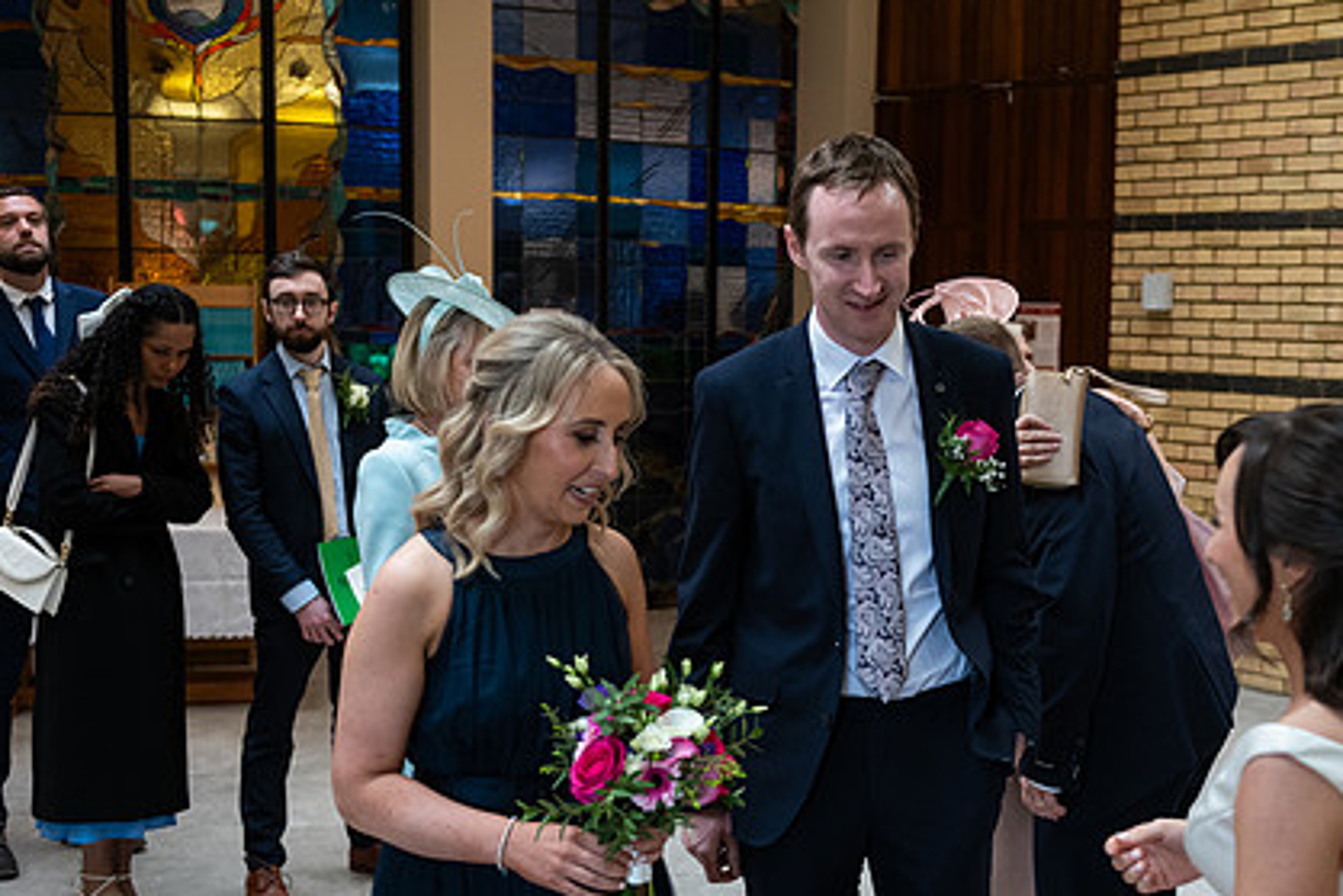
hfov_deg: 39.3
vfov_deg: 27.0
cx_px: 839
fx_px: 1866
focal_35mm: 50
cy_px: 522
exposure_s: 1/160
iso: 800
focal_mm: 36
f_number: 3.5
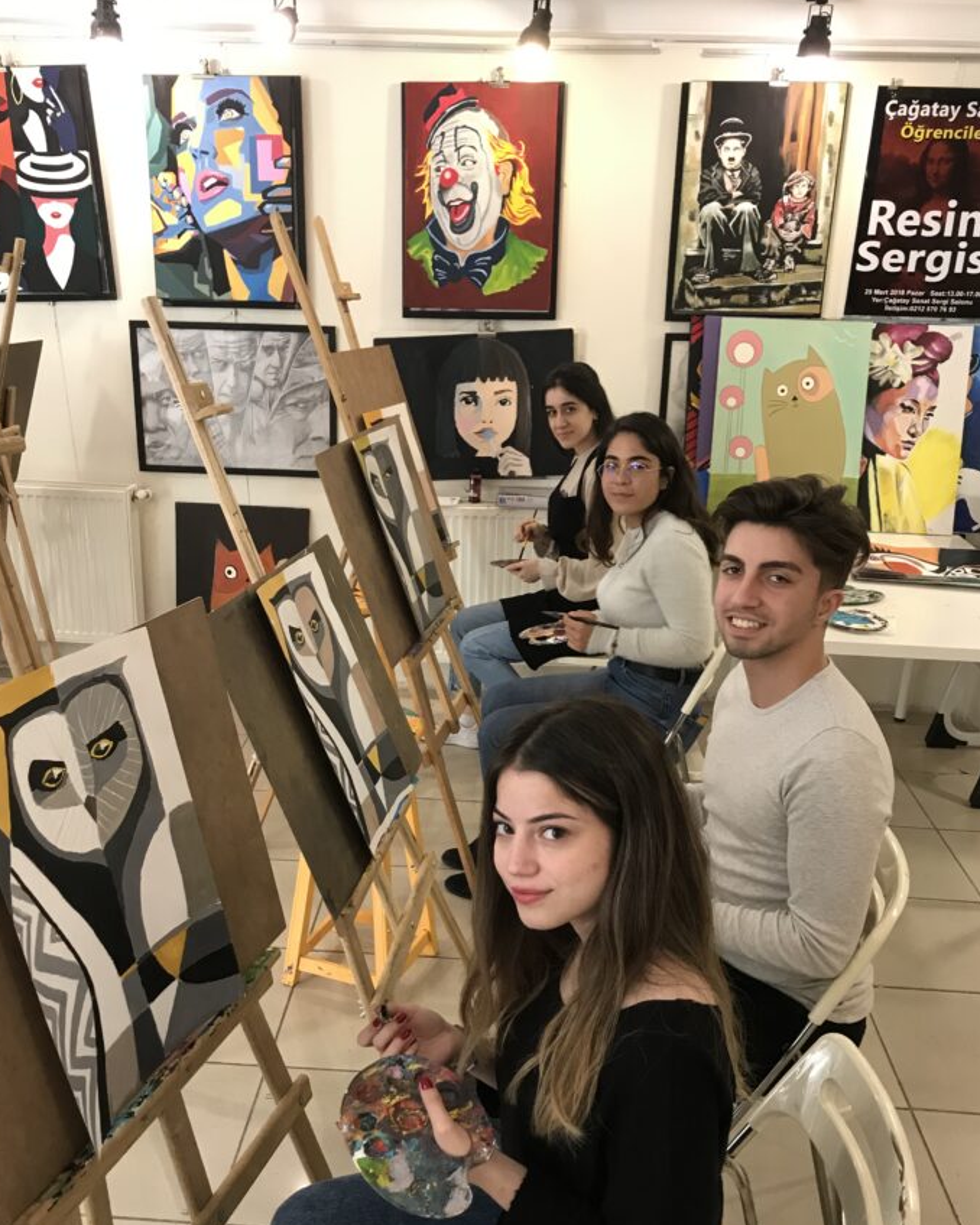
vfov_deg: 53.8
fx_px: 1197
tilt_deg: -21.3
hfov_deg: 44.5
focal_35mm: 33
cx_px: 452
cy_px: 735
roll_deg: -1.4
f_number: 1.8
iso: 50
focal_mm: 3.99
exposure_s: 1/16
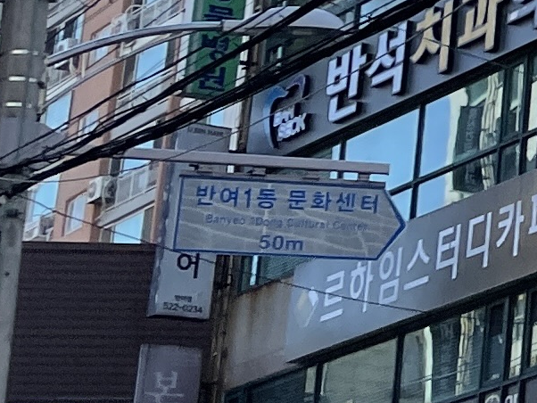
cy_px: -325
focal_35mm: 174
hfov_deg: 10.0
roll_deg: +0.2
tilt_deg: +25.8
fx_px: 2700
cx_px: 1286
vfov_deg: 8.2
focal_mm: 4.2
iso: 32
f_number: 1.6
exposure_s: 1/2959
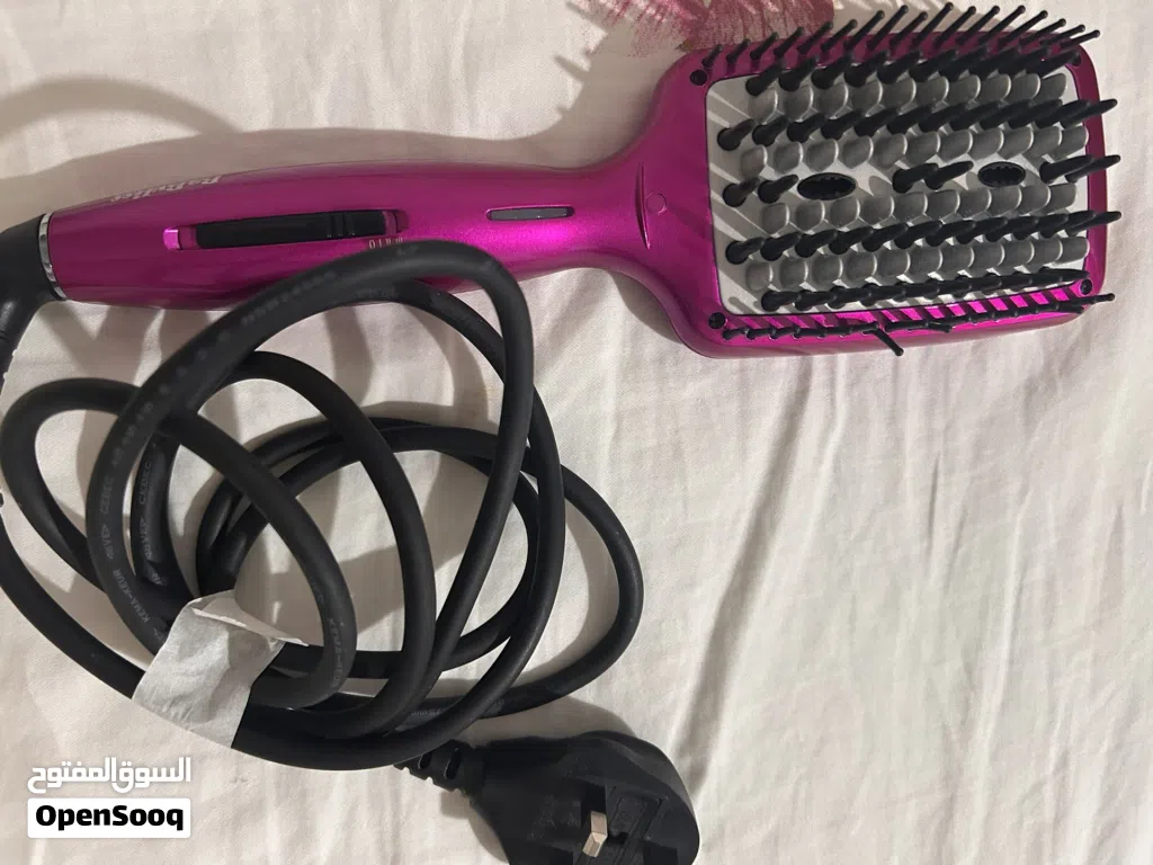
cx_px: 576
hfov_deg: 67.3
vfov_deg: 53.1
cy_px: 432
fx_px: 866
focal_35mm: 26
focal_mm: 5.7
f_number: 1.5
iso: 400
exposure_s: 1/50
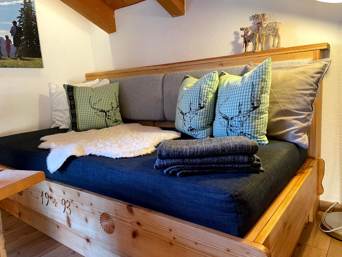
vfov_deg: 53.1
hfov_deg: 67.3
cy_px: 128
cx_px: 171
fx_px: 257
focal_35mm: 26
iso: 160
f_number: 1.6
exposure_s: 1/50
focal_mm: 4.2
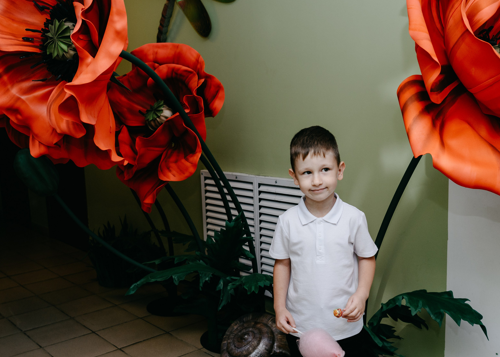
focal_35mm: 42
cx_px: 240
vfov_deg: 33.3
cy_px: 193
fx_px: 597
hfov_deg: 45.5
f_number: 4
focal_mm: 29
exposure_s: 1/160
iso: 320
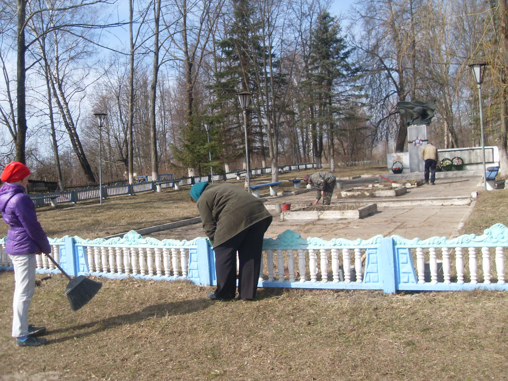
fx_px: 543
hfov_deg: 50.1
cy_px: 190
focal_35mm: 37
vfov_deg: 38.7
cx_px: 254
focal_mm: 6.3
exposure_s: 1/180
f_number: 7
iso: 80
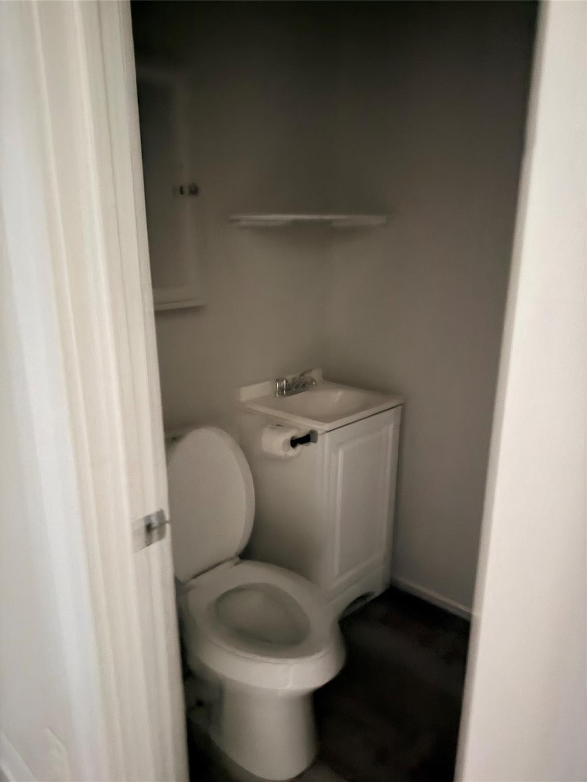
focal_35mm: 24
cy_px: 391
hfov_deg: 56.8
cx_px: 294
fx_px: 543
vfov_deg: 71.6
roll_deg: +0.6
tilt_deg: -12.8
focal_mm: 6.76
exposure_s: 1/9
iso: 2000
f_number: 1.78
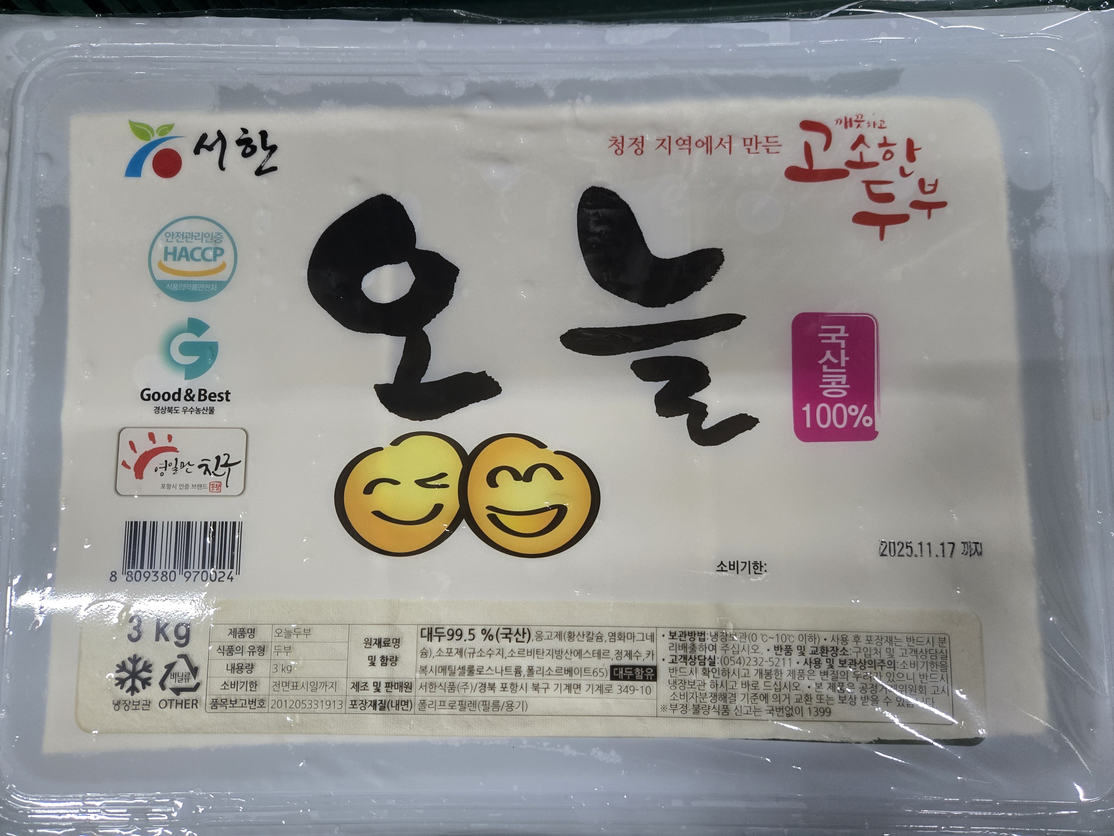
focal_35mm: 23
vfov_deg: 58.9
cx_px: 557
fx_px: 740
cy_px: 418
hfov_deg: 73.9
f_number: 1.8
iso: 320
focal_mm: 5.4
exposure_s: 1/120
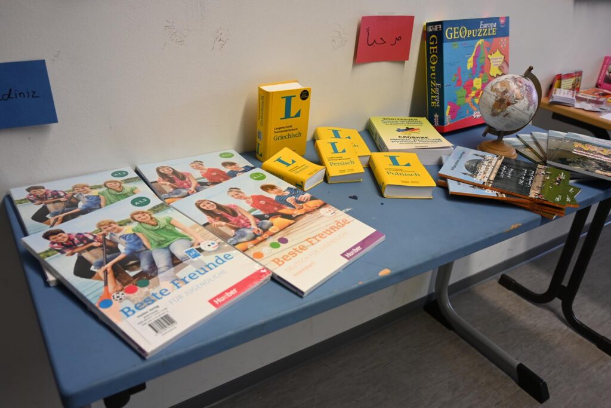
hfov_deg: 61.9
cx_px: 306
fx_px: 509
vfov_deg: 43.6
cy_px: 204
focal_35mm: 30
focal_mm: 20
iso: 250
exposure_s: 1/30
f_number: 3.8
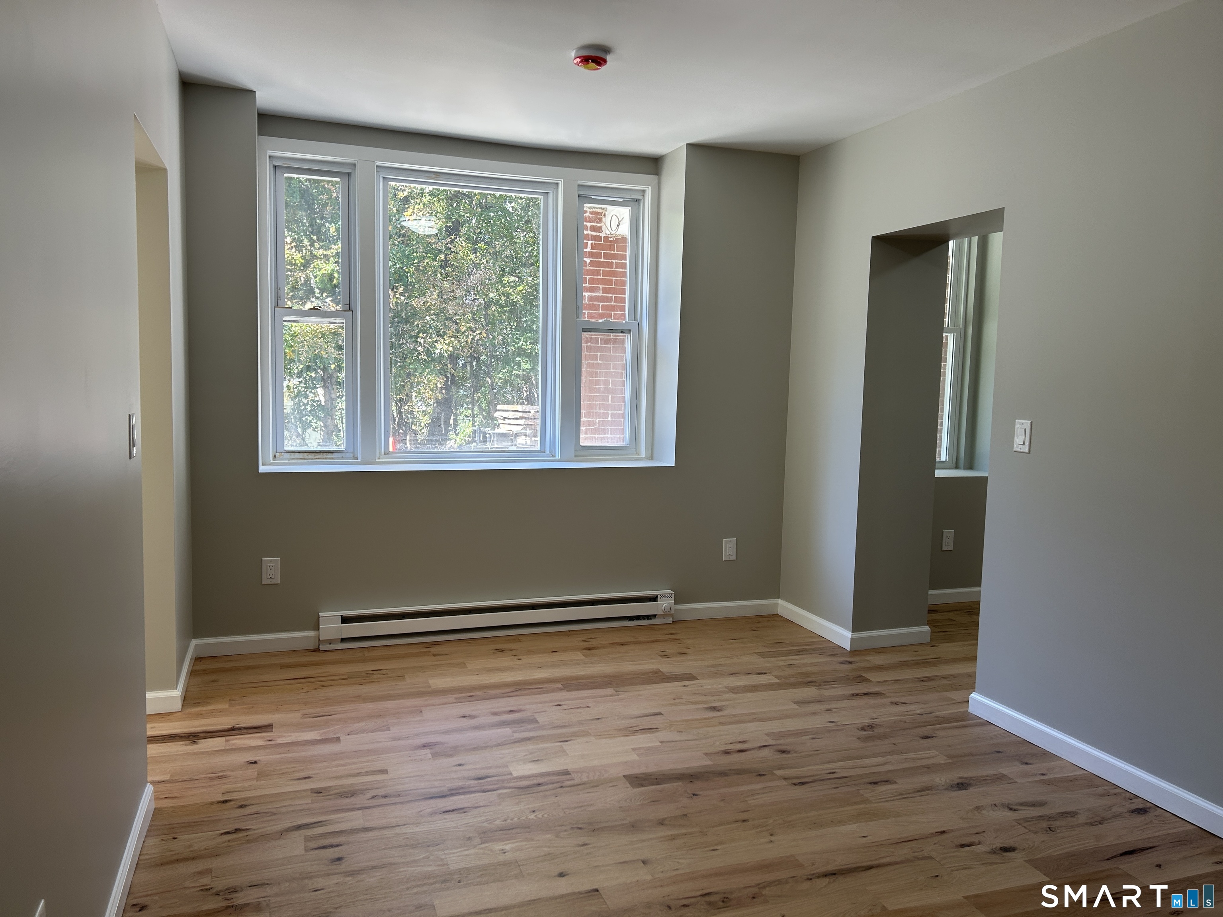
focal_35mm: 26
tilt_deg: -5.0
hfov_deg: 67.3
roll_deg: -1.6
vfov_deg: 53.1
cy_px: 458
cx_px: 612
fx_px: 919
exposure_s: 1/120
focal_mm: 5.7
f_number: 1.5
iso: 50
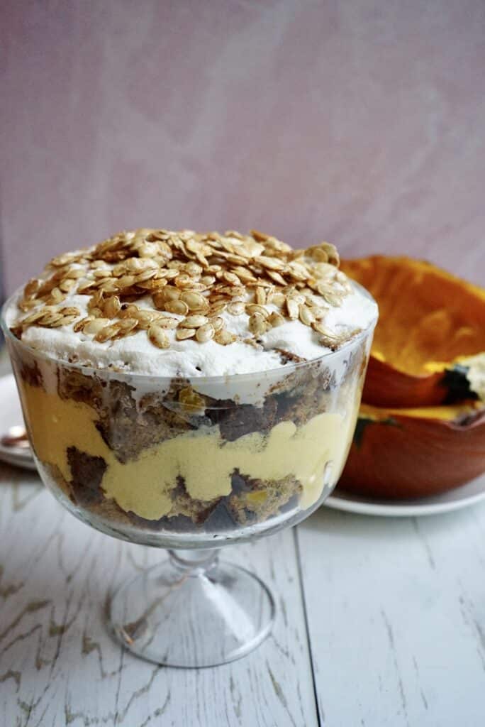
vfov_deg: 44.5
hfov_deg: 30.6
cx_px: 242
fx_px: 888
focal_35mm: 44
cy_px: 364
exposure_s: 1/60
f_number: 4.5
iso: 4000
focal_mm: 44
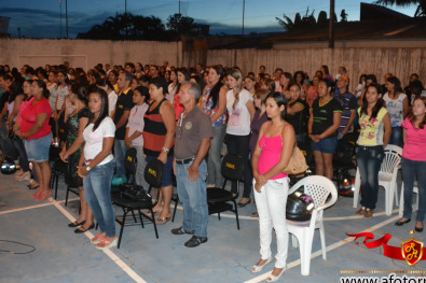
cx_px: 224
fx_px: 449
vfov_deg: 35.0
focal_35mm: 38
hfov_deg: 50.7
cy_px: 125
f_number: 3.5
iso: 3200
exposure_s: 1/60
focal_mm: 20
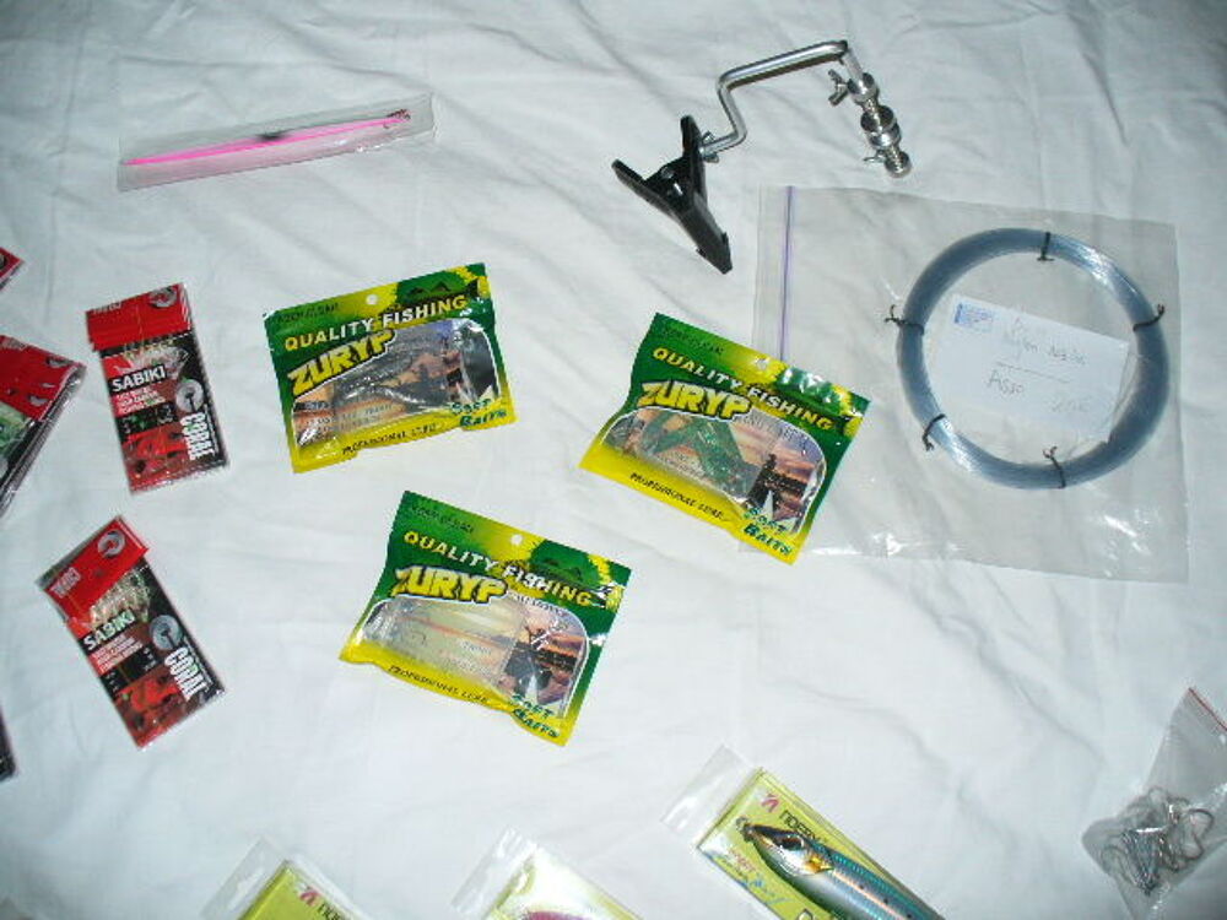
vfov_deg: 38.7
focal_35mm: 37
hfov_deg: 50.1
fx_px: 1312
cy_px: 460
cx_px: 614
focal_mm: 6.1
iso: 100
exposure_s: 1/30
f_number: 2.8
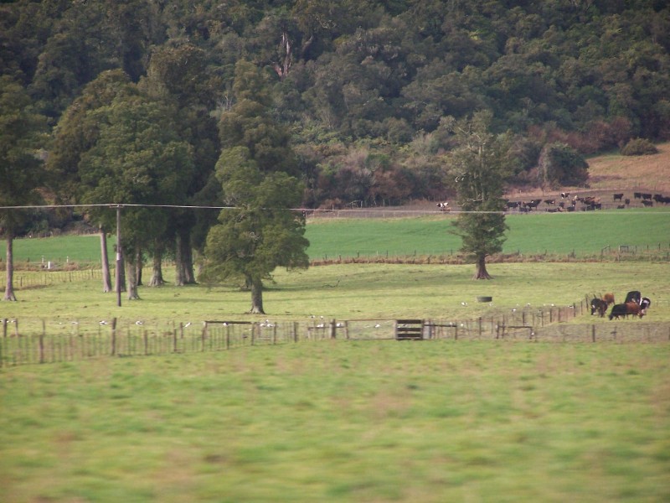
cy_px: 252
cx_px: 335
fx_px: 6523
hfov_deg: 5.9
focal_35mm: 337
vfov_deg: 4.4
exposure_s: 1/180
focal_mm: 55.9
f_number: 3.6
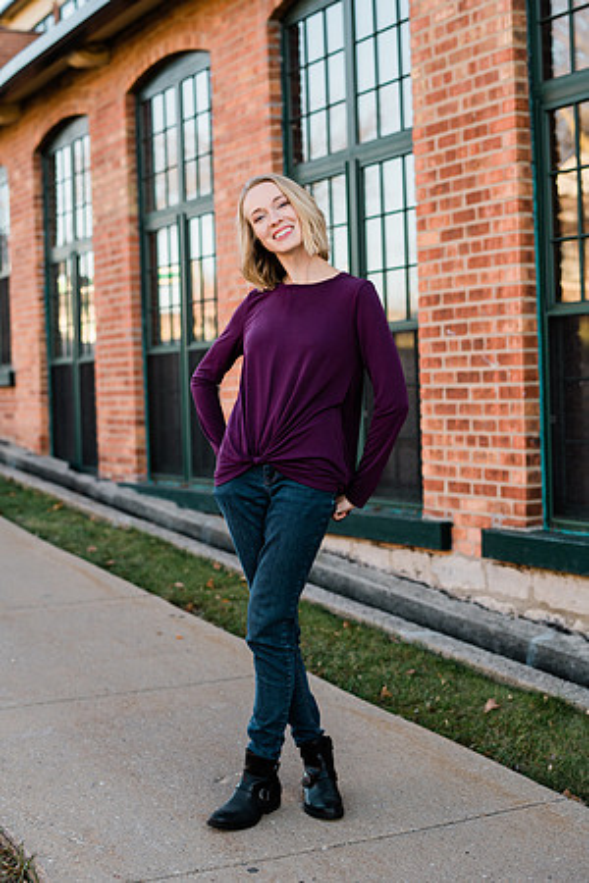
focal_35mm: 58
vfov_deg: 34.5
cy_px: 442
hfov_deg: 23.4
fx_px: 1423
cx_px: 294
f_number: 3.2
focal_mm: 58
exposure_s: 1/320
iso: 125
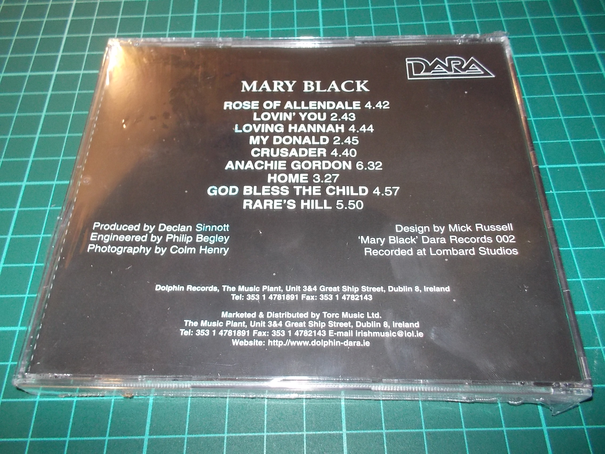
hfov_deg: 61.7
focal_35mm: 29
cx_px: 302
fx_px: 507
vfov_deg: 48.2
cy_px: 227
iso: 200
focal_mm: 4.1
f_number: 3.3
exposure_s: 1/30
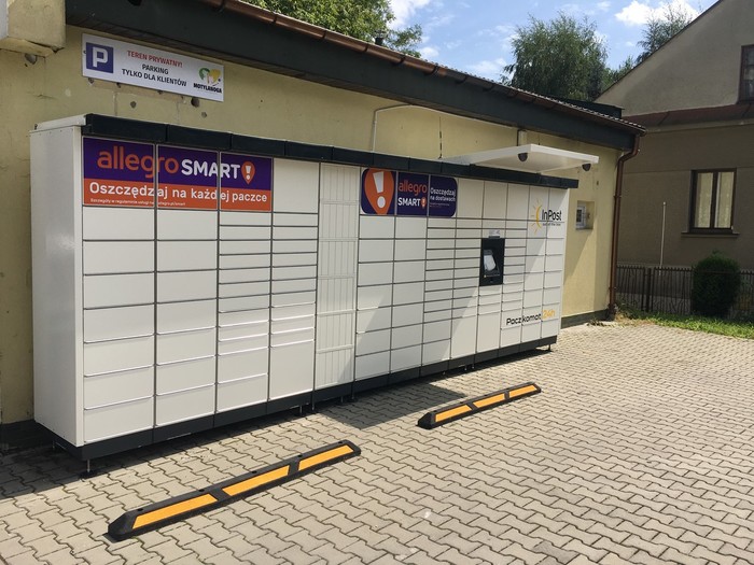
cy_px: 282
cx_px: 377
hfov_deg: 61.7
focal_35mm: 29
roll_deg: -1.5
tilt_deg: -3.2
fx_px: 632
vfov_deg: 48.2
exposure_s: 1/1603
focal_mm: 4.15
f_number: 2.2
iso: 25
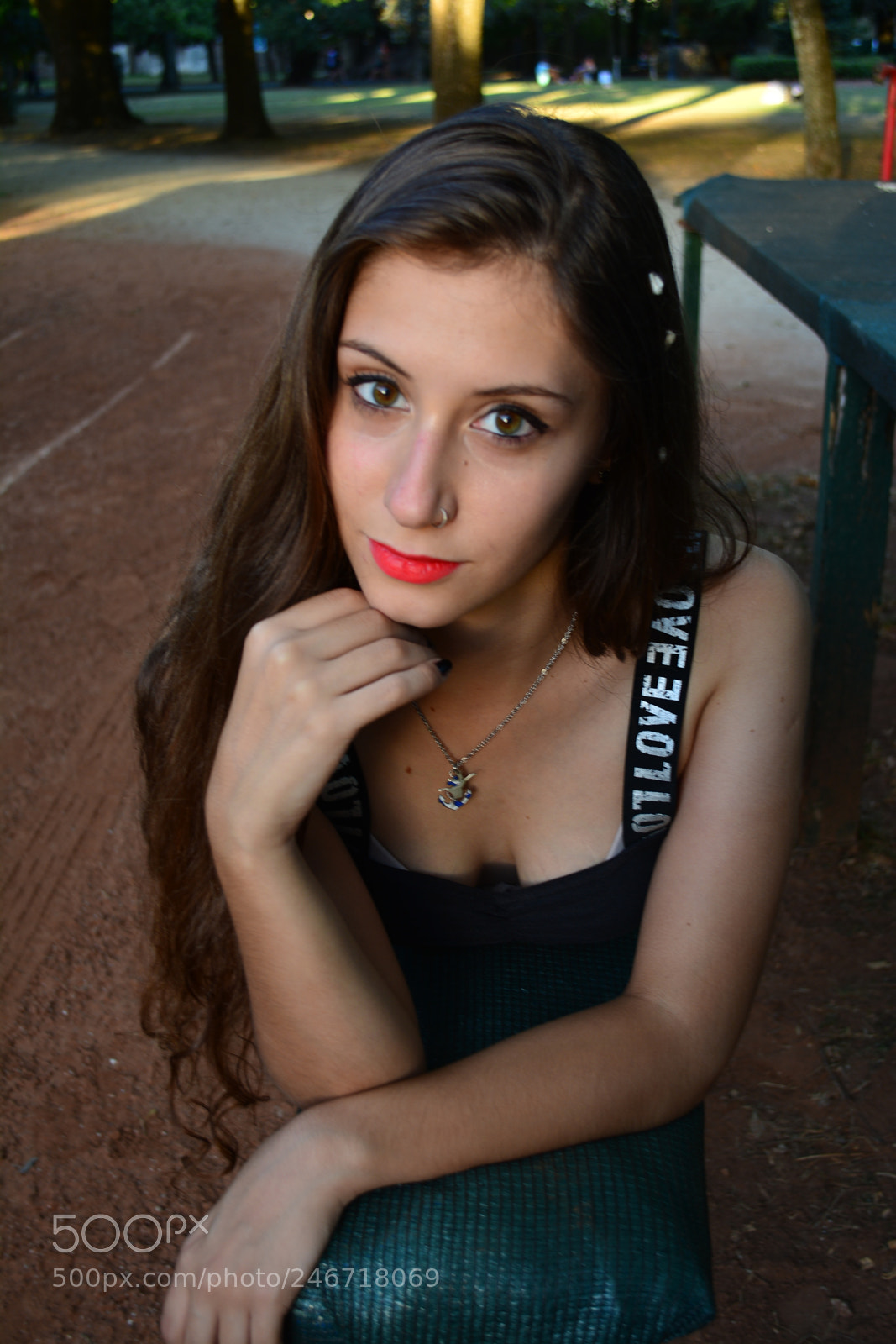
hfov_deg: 34.2
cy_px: 672
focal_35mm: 39
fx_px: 1456
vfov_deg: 49.5
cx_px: 448
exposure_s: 1/50
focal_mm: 26
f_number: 4.2
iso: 100
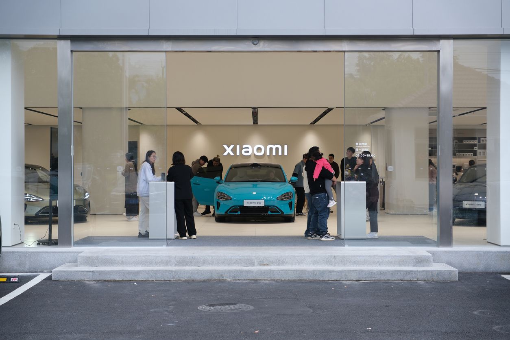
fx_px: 807
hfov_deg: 35.1
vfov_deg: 23.8
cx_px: 255
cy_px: 170
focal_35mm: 57
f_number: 3.6
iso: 160
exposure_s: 1/150
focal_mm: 37.8
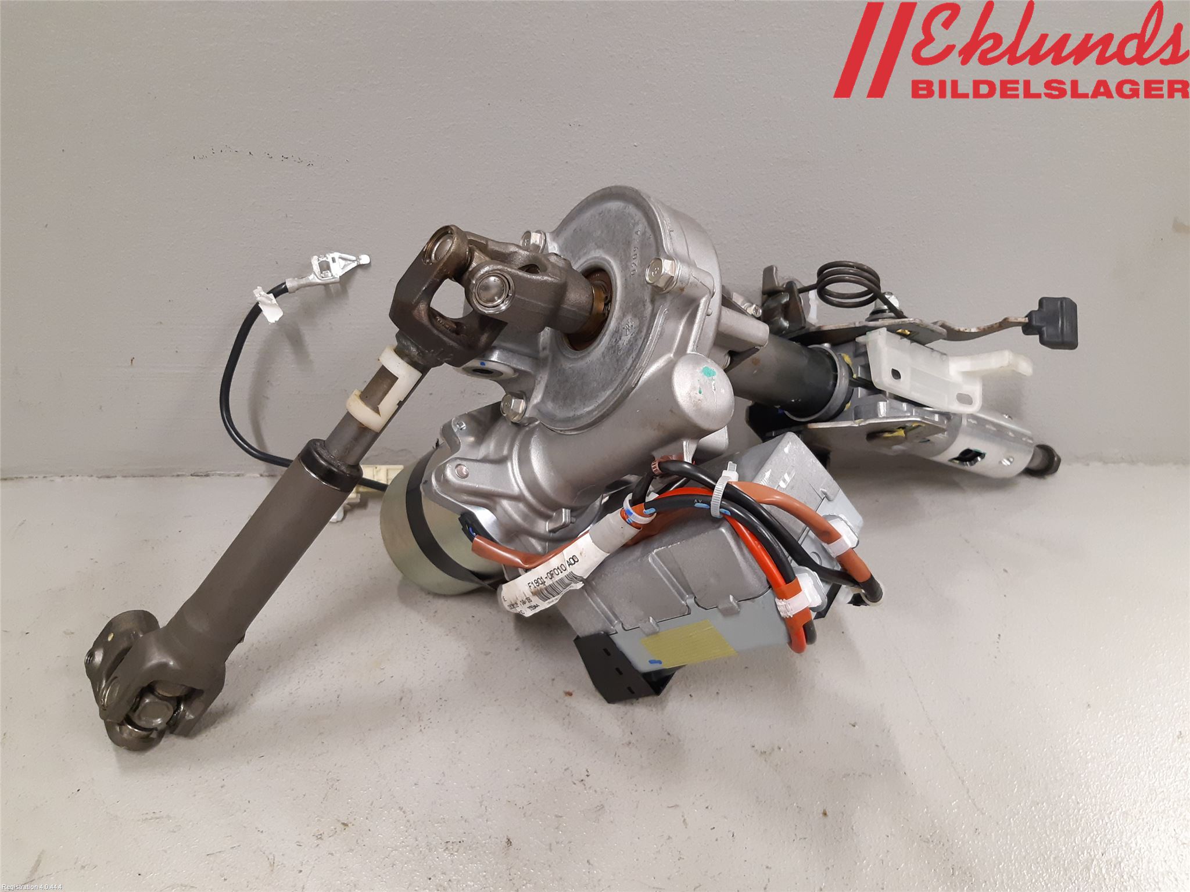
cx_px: 595
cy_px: 446
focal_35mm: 26
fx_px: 894
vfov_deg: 53.1
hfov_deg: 67.3
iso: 200
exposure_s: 1/50
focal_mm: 3.93
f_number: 1.7
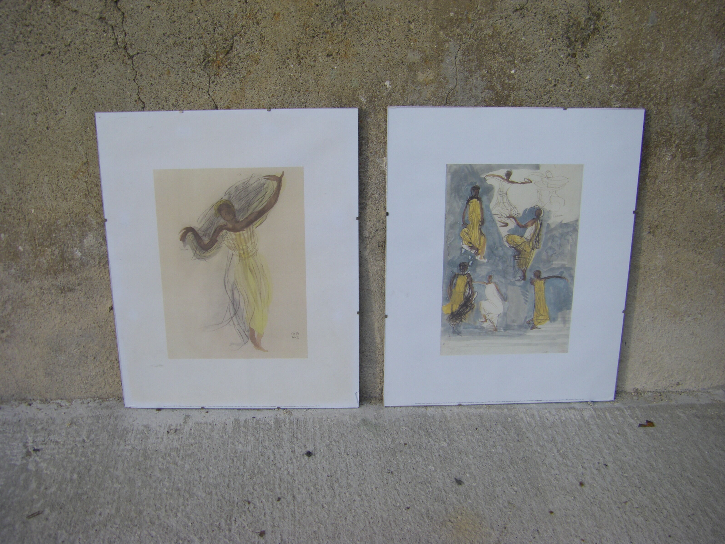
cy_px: 273
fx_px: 817
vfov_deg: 36.8
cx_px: 357
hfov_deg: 47.9
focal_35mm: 39
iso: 64
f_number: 7
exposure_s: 1/125
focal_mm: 6.3
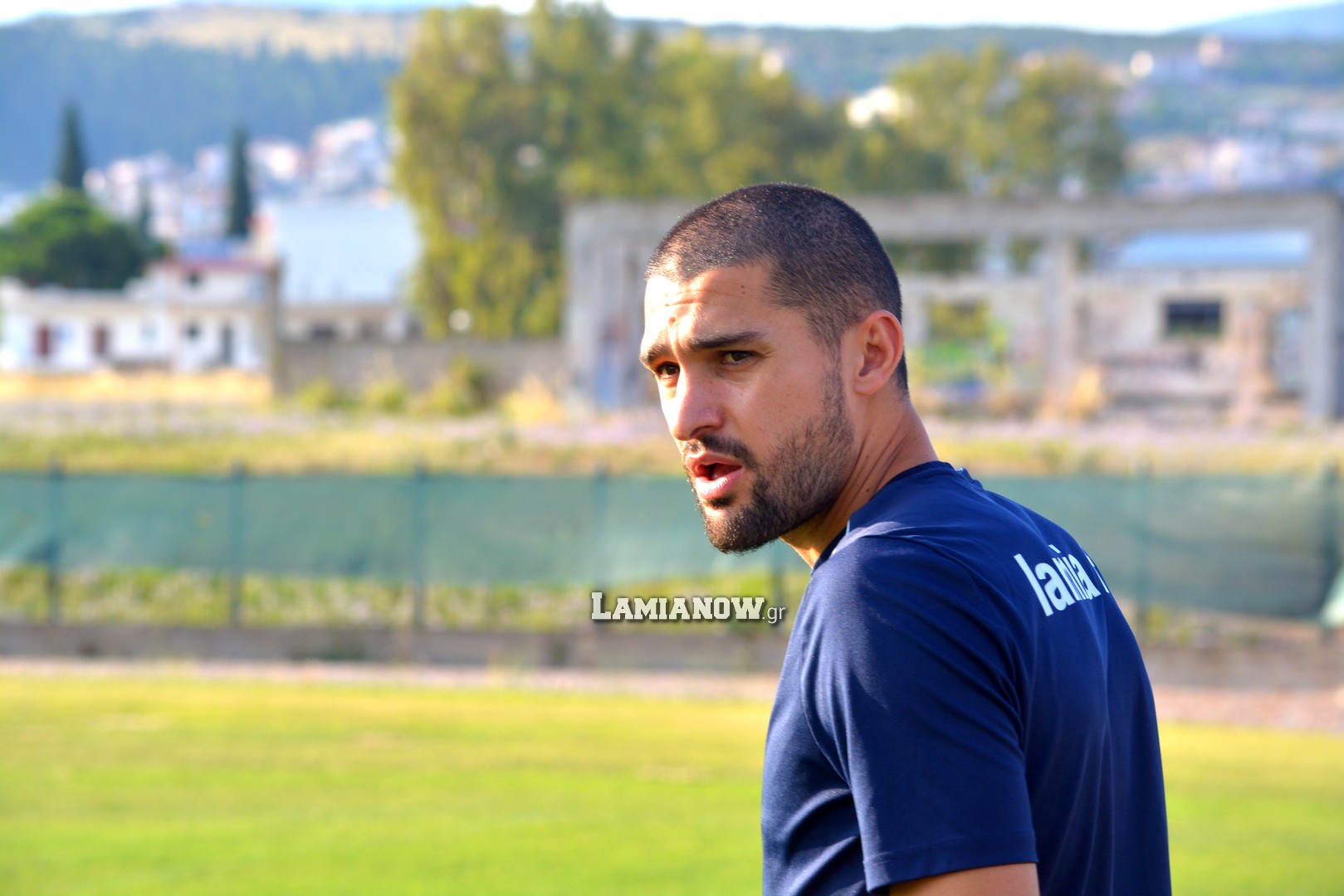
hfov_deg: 12.5
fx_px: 6161
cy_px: 448
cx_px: 672
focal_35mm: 165
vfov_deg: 8.3
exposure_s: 1/250
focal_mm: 110
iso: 180
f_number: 8
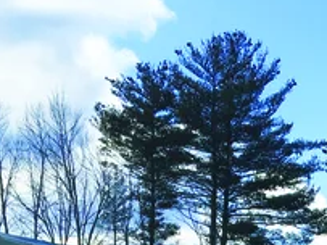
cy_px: 545
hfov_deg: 13.1
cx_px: 488
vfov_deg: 9.5
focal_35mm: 143
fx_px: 1350
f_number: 2.2
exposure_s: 1/1166
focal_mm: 4.15
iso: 25
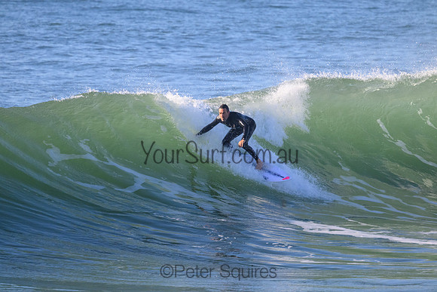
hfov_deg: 2.9
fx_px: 8499
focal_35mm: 700
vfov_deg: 2.0
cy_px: 146
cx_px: 218
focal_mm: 700
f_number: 11
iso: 2800
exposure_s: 1/2000
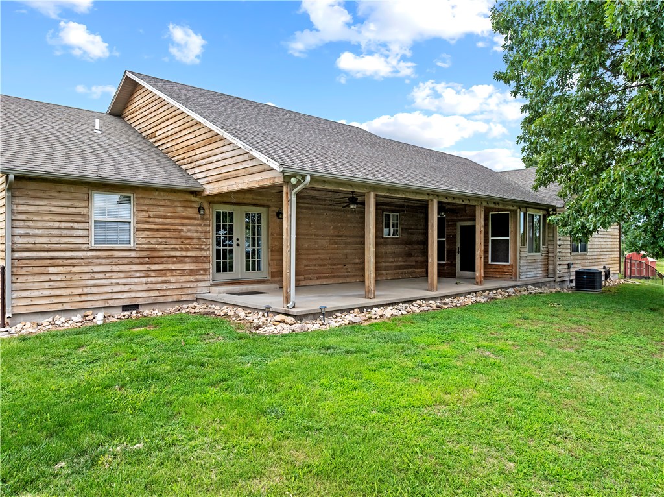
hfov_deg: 71.6
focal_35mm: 24
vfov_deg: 56.7
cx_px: 332
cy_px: 248
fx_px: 460
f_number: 2.8
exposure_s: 1/1250
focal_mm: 12.29
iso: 270
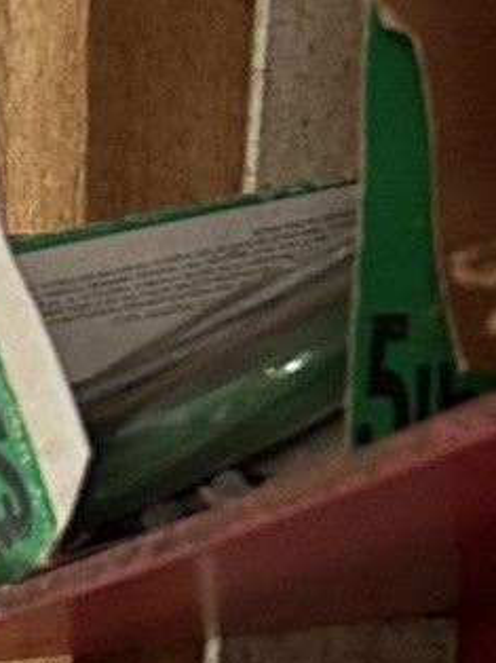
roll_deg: +3.3
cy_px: 2059
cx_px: -1209
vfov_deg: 8.5
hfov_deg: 6.7
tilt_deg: -13.4
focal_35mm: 191
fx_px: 3654
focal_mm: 5.7
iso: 80
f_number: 1.5
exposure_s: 1/120
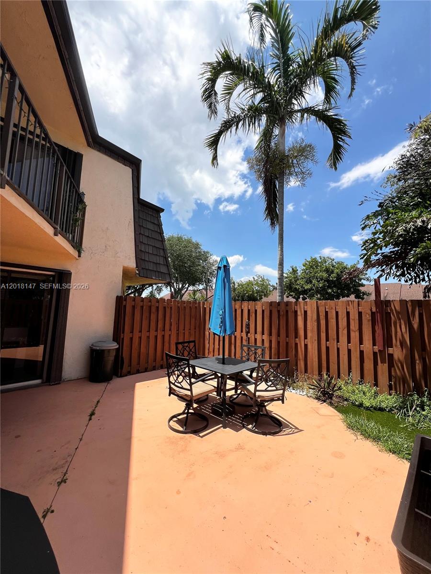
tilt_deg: +5.8
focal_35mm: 13
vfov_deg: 106.2
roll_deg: -1.8
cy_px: 287
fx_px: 216
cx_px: 216
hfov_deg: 89.9
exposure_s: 1/1623
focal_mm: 1.57
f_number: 1.8
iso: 32
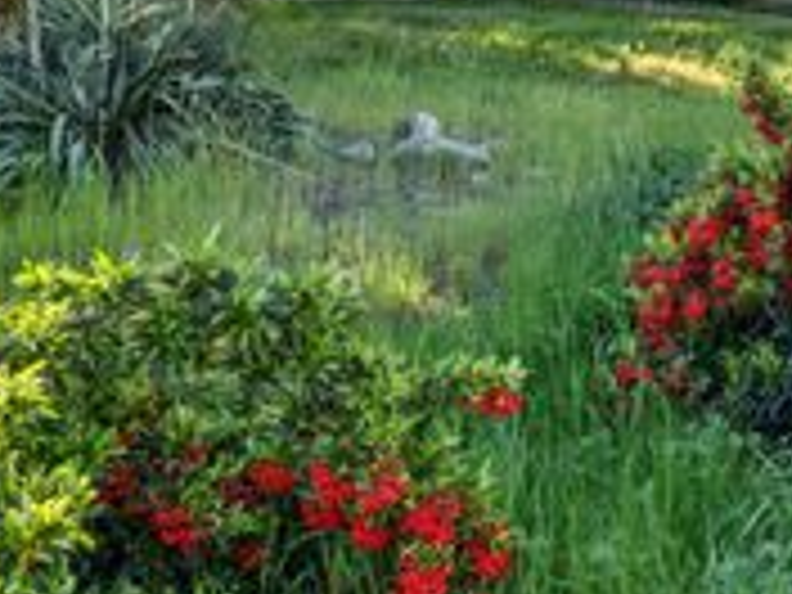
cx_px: 770
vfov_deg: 19.5
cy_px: -115
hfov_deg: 26.1
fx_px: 1624
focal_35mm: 71
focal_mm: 26
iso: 320
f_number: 14
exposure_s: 1/20
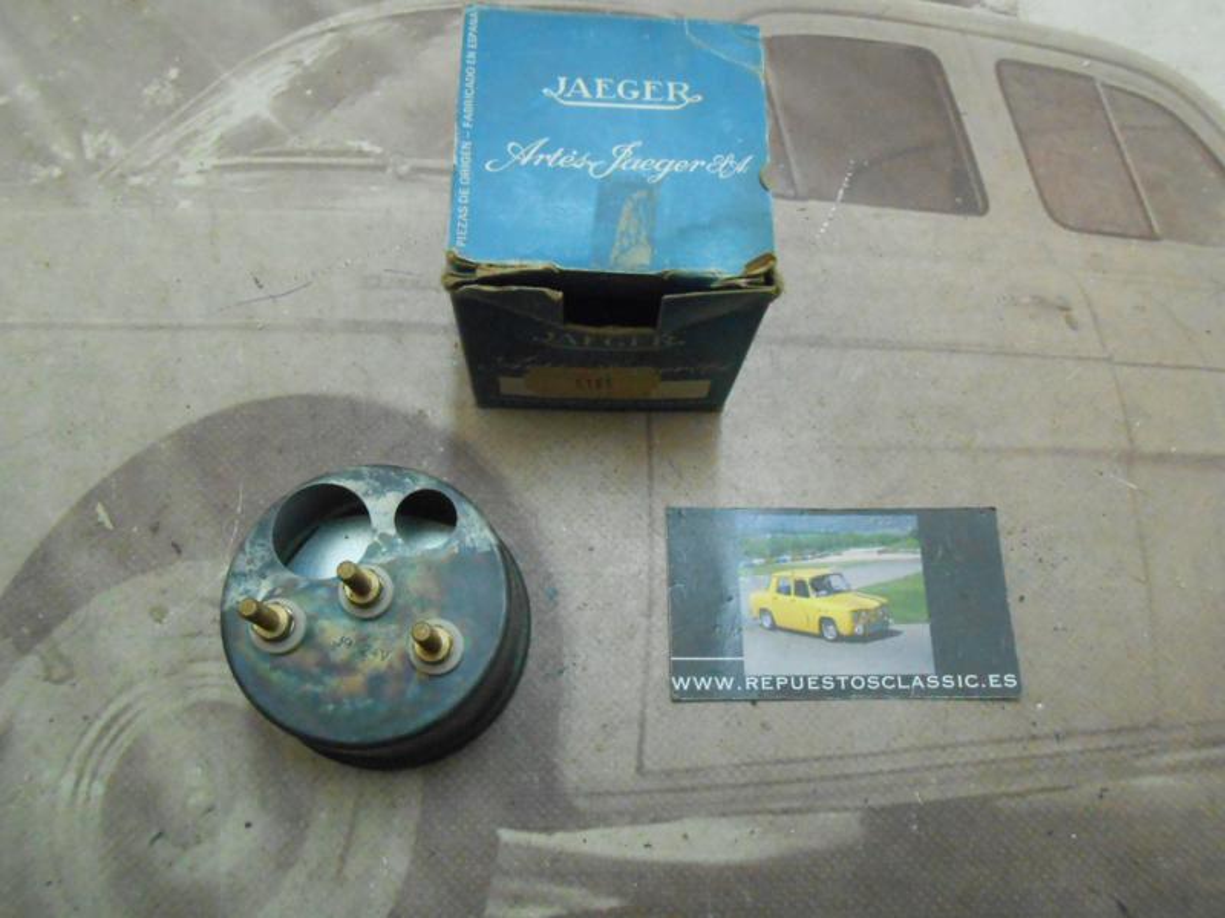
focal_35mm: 26
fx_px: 920
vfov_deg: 53.1
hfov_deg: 67.3
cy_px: 459
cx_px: 612
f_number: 3.5
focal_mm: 4.6
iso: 800
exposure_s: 1/40
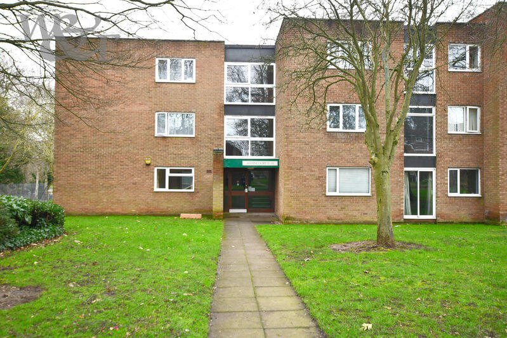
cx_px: 254
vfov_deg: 43.6
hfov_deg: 61.9
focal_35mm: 30
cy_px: 169
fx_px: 423
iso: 400
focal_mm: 20
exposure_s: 1/250
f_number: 4.5
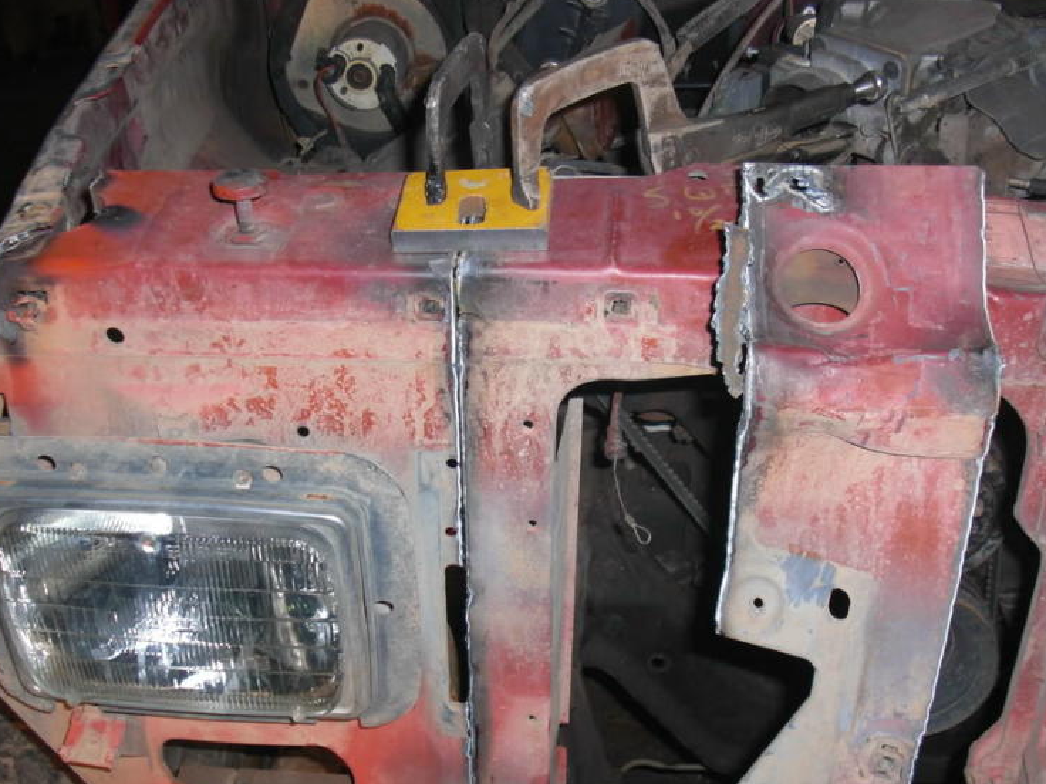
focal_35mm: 44
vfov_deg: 32.8
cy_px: 461
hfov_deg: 42.9
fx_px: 1330
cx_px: 507
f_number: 2.8
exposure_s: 1/60
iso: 100
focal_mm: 6.3
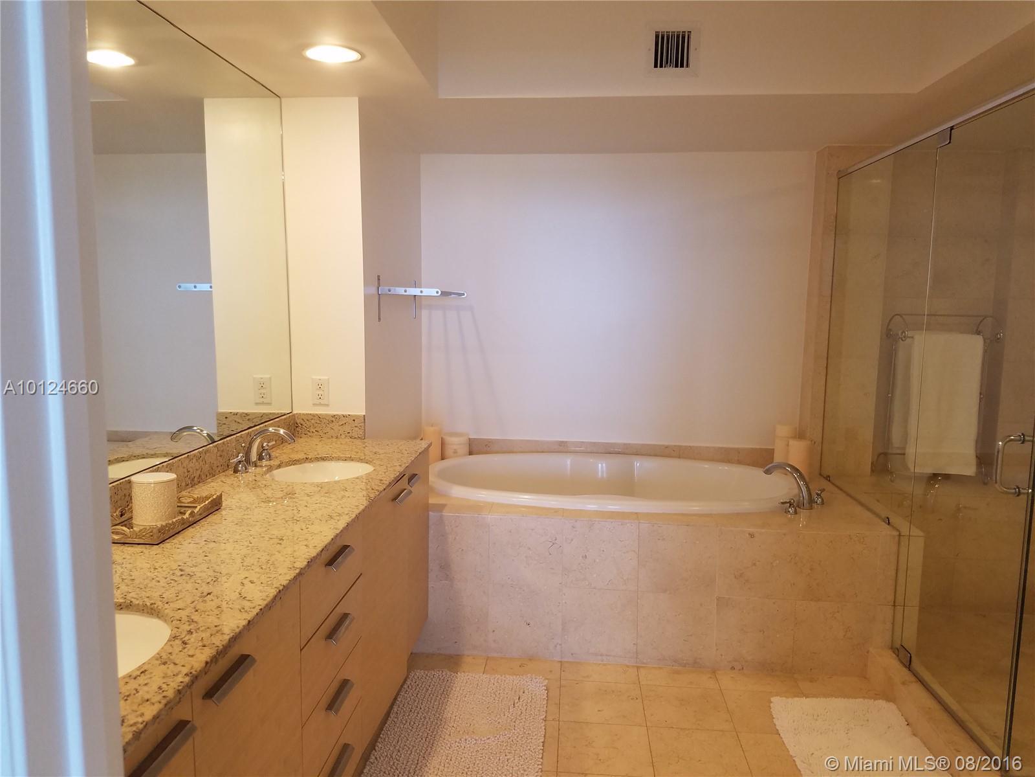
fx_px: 777
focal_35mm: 26
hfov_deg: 67.3
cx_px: 518
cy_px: 388
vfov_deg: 53.1
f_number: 1.7
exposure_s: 1/60
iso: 100
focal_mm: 4.2
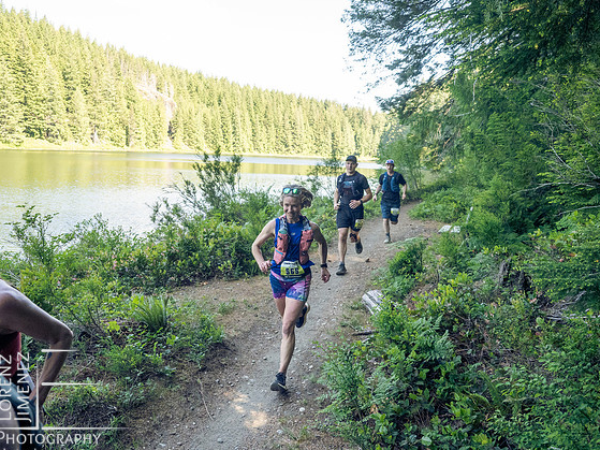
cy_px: 233
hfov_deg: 65.3
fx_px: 468
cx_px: 293
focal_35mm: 27
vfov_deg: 51.3
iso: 1000
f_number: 2.8
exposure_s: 1/1000
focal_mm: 13
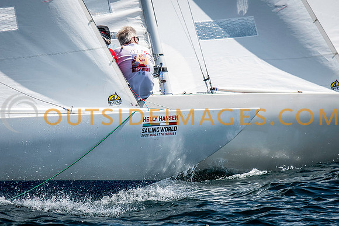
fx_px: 6150
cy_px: 114
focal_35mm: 653
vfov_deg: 2.1
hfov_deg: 3.2
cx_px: 169
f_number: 5.6
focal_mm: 300
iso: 320
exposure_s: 1/3200
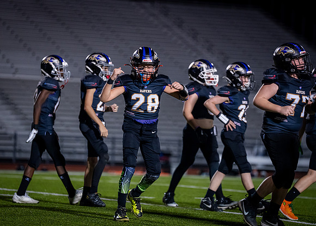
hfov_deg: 10.6
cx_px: 157
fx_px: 1705
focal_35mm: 190
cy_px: 99
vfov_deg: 7.6
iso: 2500
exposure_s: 1/1000
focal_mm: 159
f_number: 2.8
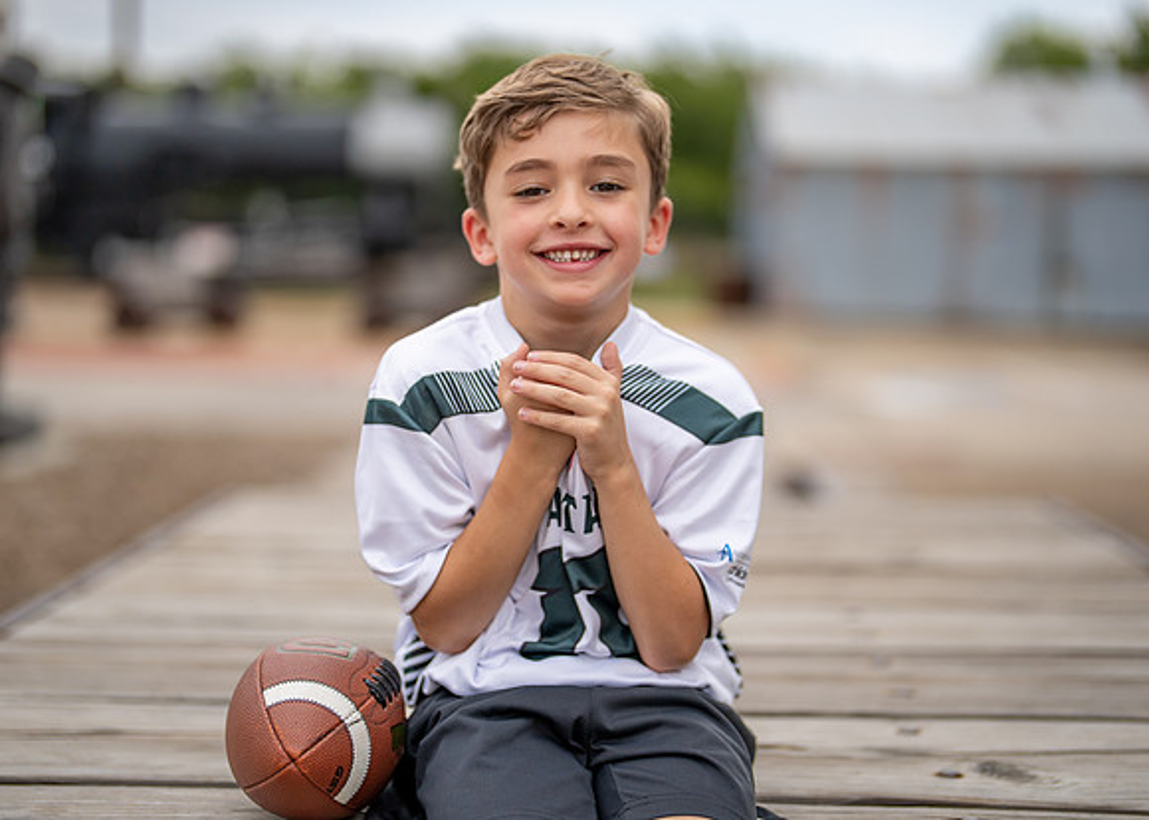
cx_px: 555
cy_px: 415
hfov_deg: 34.1
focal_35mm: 57
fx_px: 1873
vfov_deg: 24.7
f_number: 1.2
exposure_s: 1/4000
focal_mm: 50
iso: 250
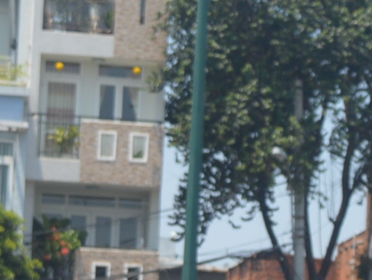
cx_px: 600
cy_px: 414
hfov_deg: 7.9
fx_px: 2644
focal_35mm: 246
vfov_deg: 6.0
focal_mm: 29
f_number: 8
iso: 100
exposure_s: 1/250
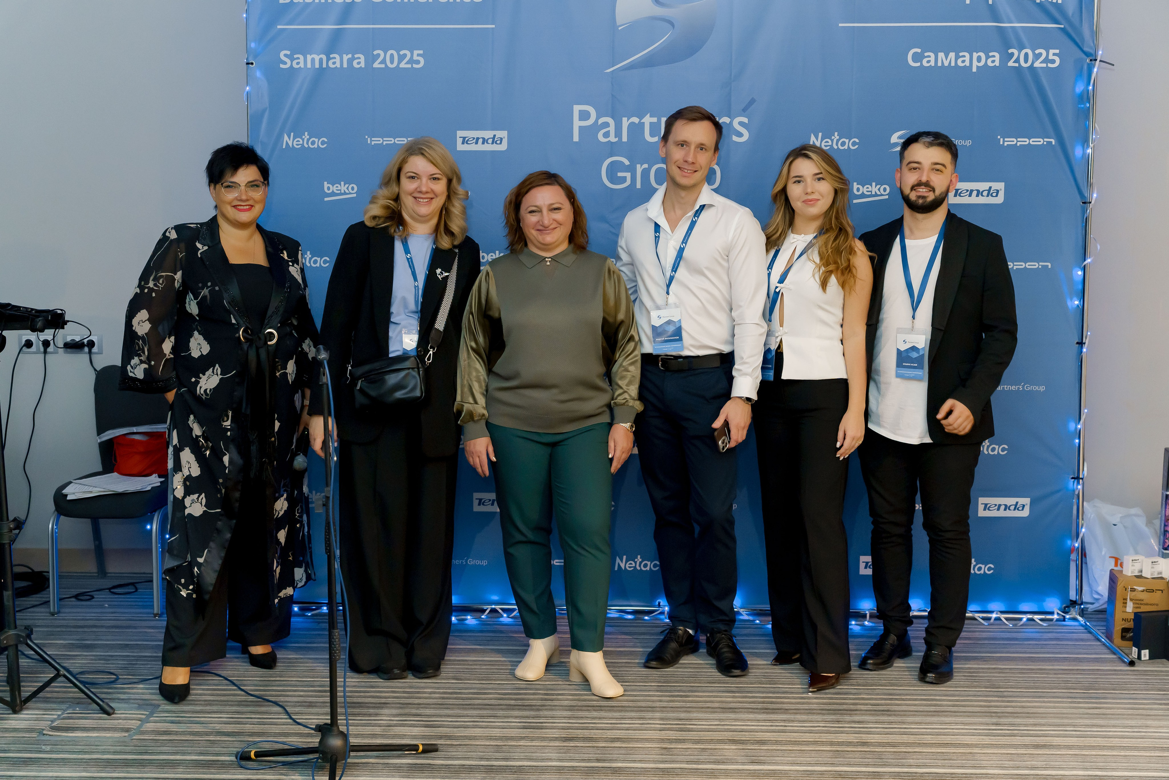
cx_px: 584
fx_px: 1331
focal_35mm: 41
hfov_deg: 47.4
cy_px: 390
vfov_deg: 32.6
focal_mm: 41
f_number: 4.5
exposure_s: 1/125
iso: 3200
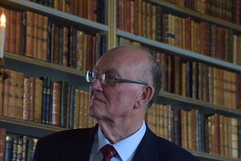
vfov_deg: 8.8
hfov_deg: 13.2
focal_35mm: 156
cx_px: 133
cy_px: 81
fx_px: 1044
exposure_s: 1/30
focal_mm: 90
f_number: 5.3
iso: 450
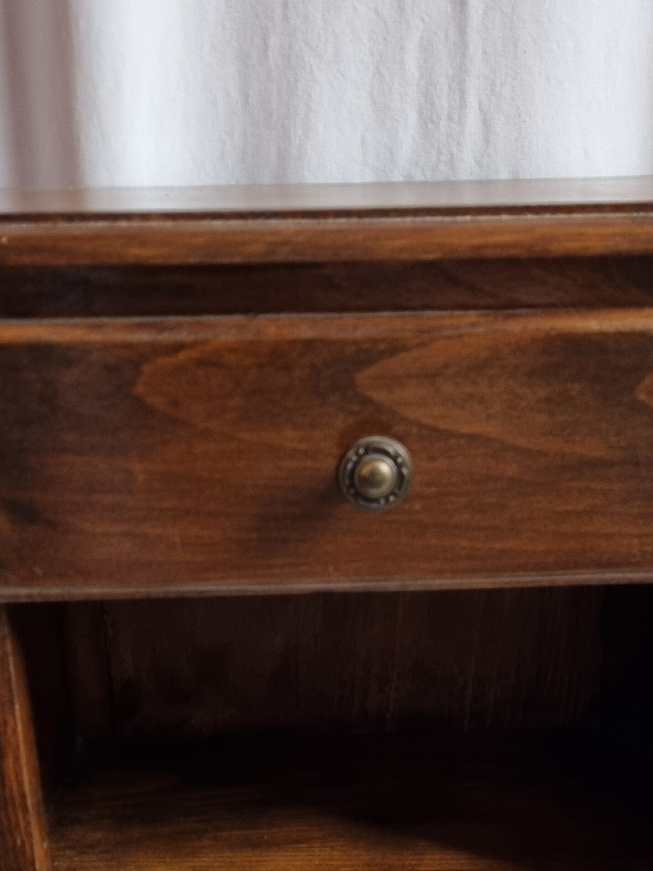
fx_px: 1383
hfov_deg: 26.5
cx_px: 376
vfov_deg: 33.5
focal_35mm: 55
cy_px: 749
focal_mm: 5.4
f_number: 1.8
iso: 200
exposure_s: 1/100
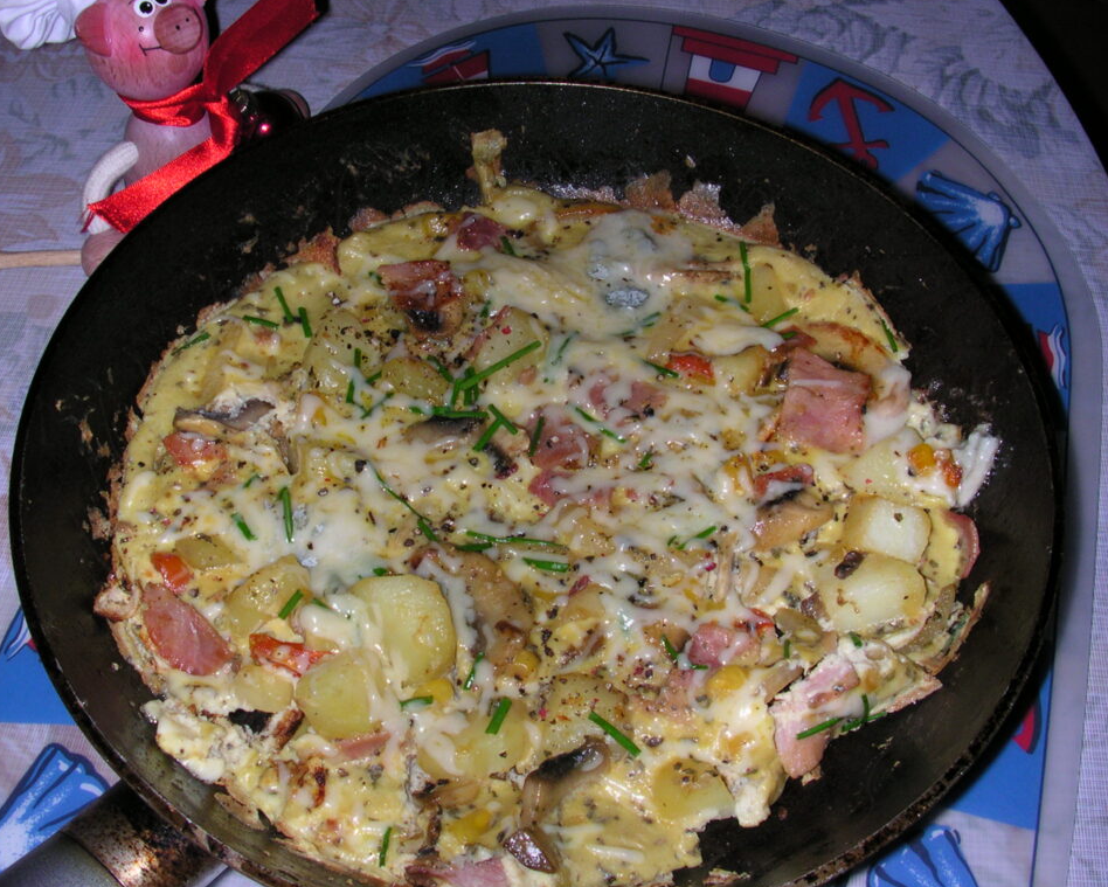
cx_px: 531
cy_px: 441
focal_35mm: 39
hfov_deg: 46.8
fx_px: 1279
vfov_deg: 38.2
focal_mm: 5.6
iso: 100
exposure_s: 1/60
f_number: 4.5
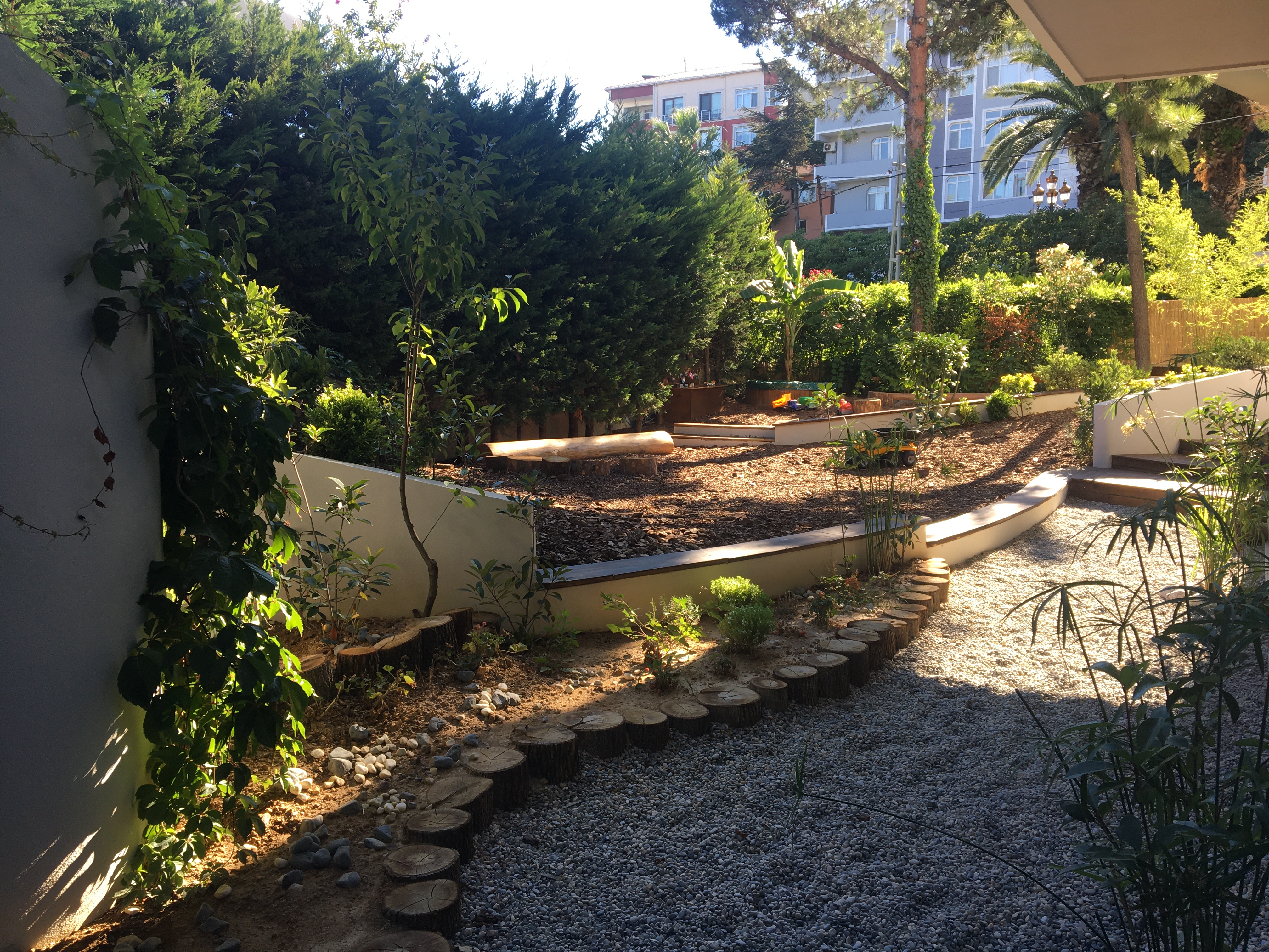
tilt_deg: -6.6
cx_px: 634
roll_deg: -1.1
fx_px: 1063
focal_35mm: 29
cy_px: 476
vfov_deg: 48.2
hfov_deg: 61.7
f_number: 2.2
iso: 25
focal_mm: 4.15
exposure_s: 1/214
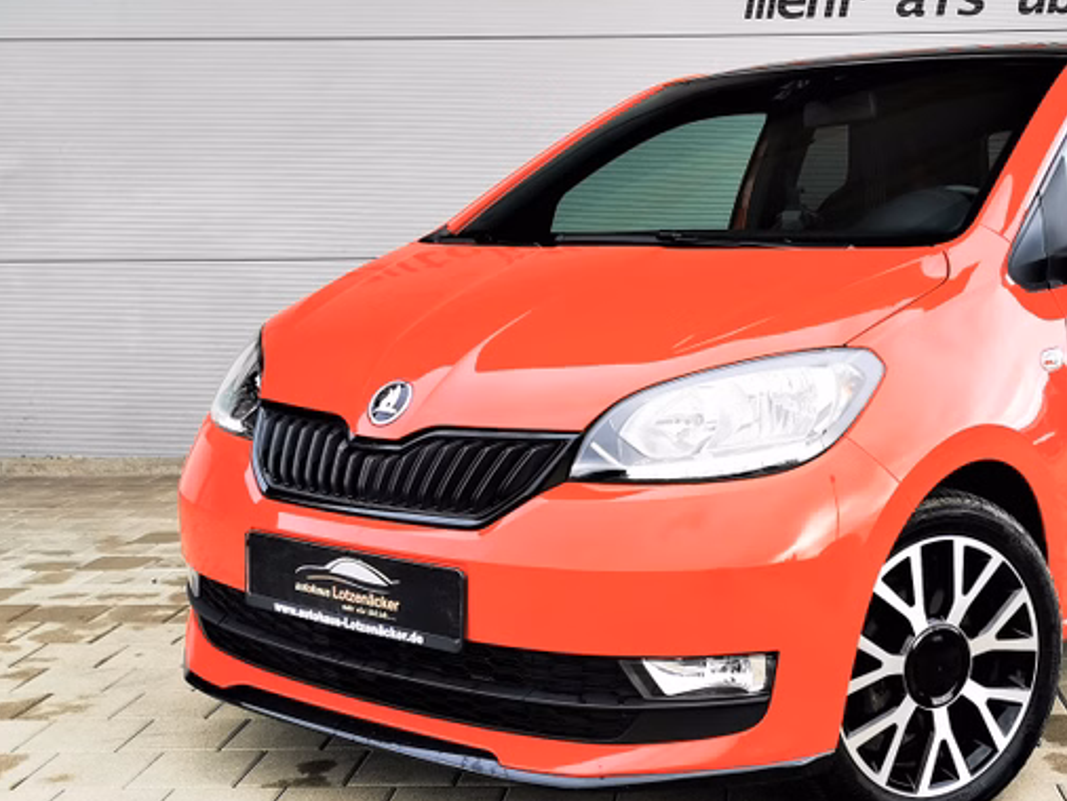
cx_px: 734
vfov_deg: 29.7
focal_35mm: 49
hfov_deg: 38.3
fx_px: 1511
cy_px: 436
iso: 50
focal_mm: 5.58
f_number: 1.8
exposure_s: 1/238
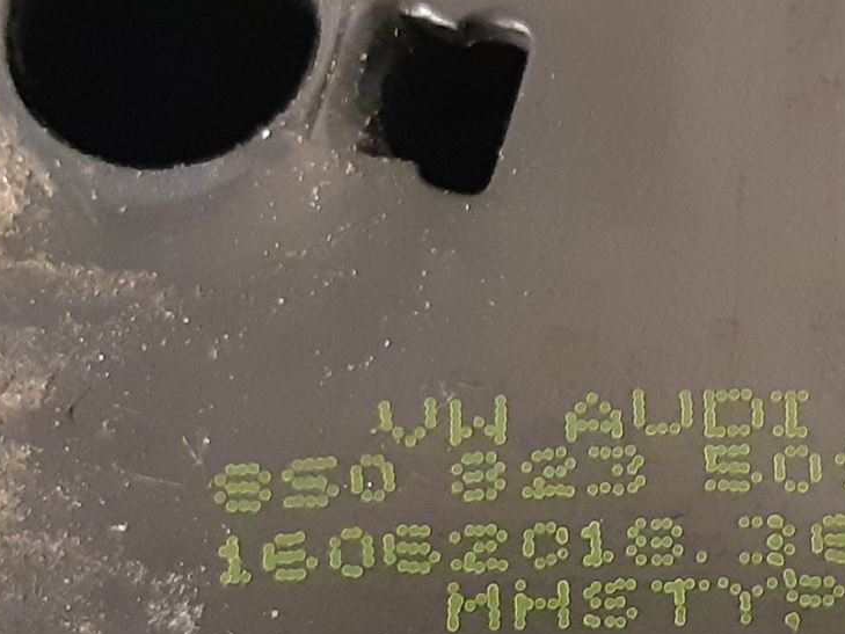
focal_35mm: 73
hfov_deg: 25.8
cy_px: 491
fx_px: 1782
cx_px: 767
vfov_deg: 20.0
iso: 400
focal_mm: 3.93
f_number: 1.7
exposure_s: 1/25
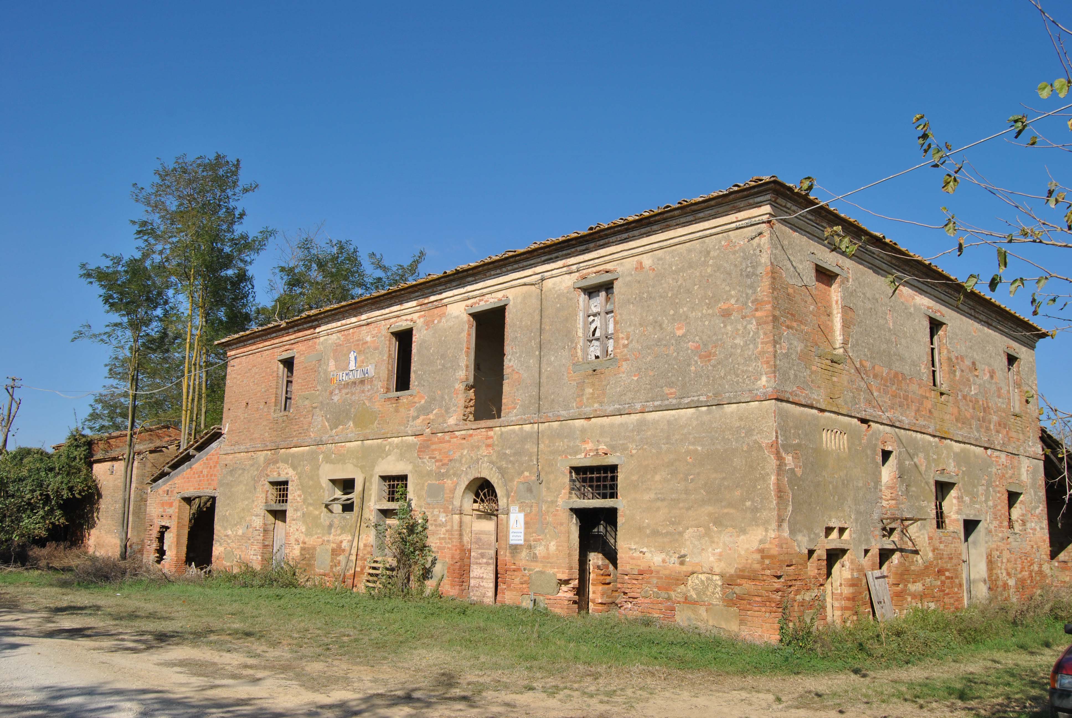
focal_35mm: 30
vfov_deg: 43.7
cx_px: 536
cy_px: 359
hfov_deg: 61.9
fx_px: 894
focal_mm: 20
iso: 100
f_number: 9
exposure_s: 1/320
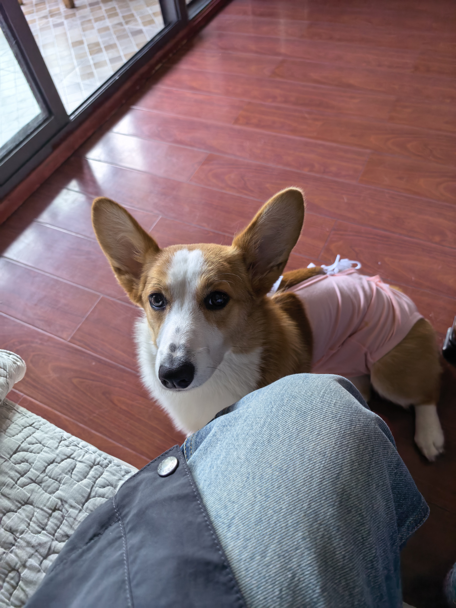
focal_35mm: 24
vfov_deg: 71.6
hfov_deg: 56.8
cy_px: 304
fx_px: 422
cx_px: 228
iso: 125
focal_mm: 6.98
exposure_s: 1/100
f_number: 2
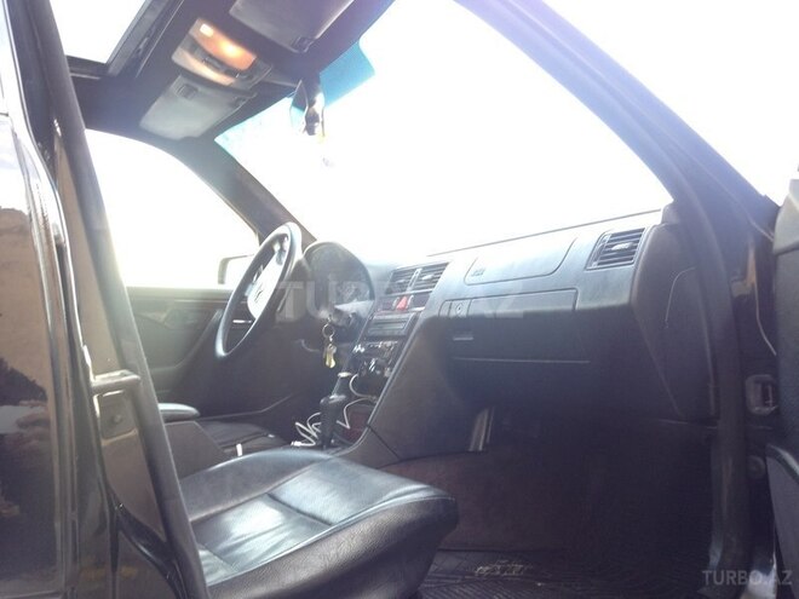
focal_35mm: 33
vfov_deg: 42.9
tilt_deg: +4.5
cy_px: 300
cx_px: 400
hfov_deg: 55.4
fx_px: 762
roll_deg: +1.8
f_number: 2.4
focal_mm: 4.12
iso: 50
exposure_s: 1/30
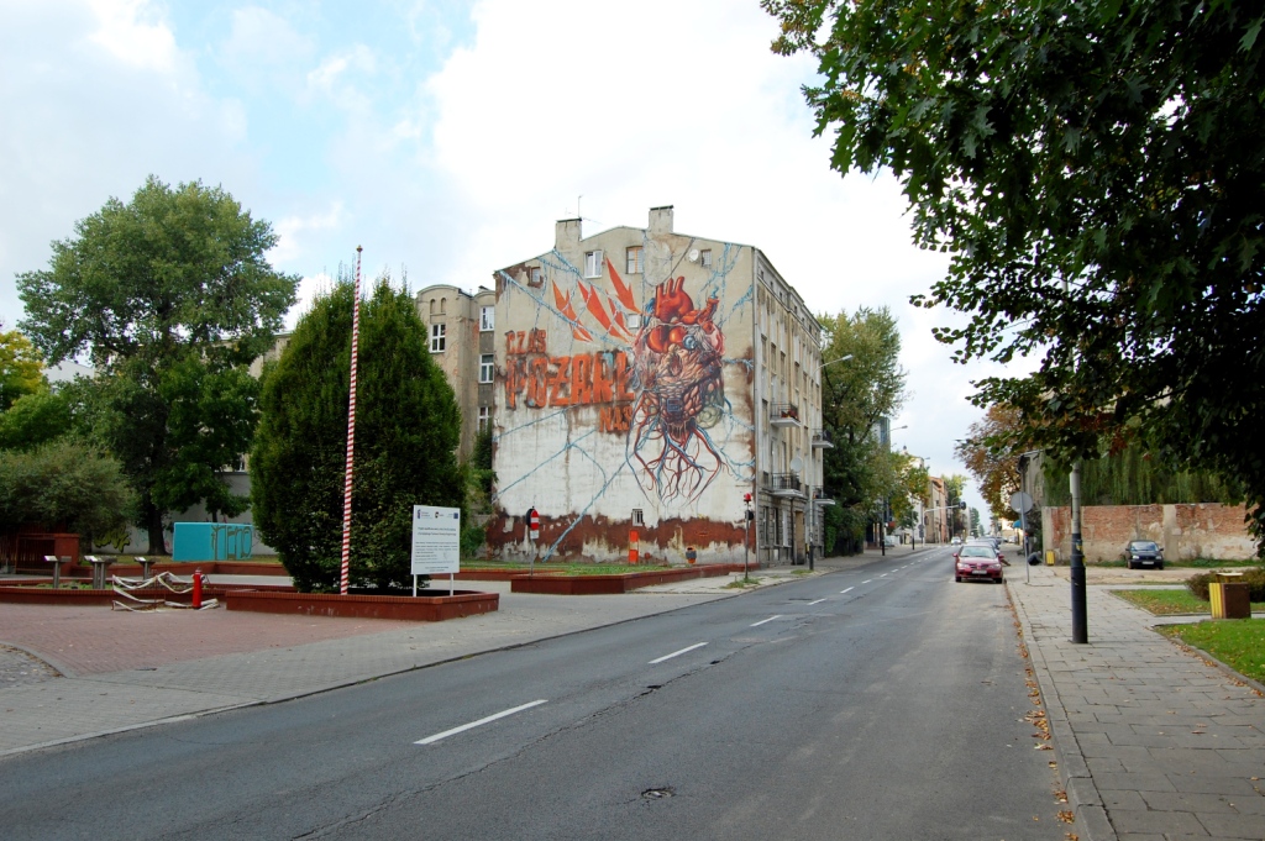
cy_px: 420
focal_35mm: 27
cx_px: 632
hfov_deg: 67.4
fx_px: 948
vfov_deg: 47.9
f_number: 8
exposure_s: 1/250
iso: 200
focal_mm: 18
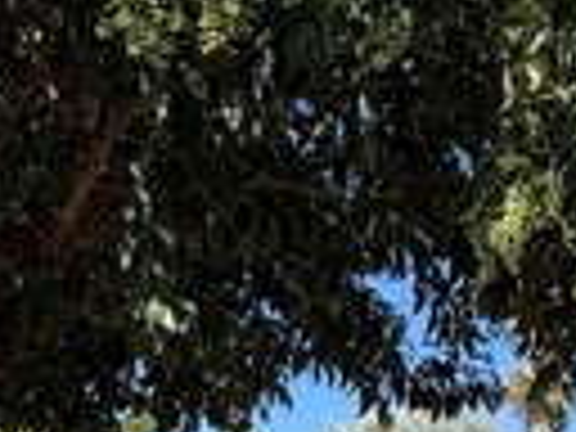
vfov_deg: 17.5
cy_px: 747
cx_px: 346
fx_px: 1165
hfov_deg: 27.7
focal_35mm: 70
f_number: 2.2
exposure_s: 1/770
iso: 32
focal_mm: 2.22
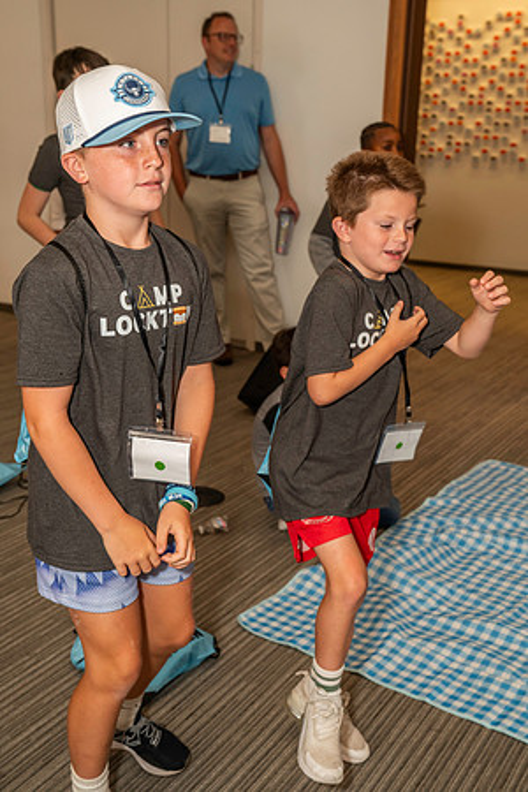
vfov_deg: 42.7
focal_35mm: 46
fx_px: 1012
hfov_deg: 29.2
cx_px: 264
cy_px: 396
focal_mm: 46
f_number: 5.6
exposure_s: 1/200
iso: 1600
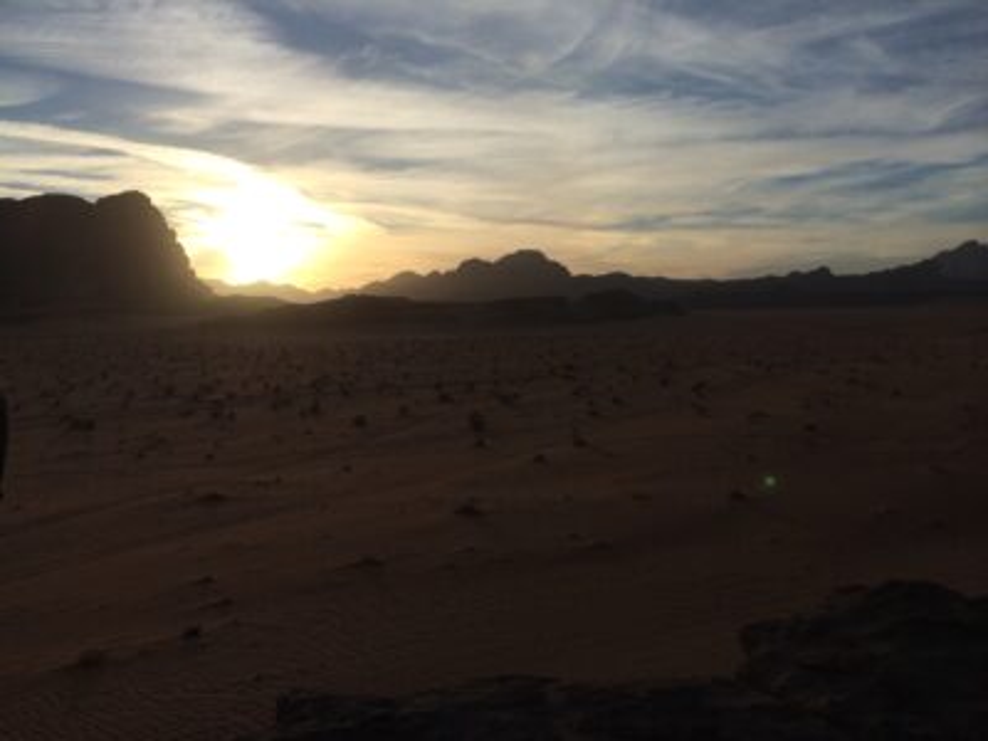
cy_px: 370
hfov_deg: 60.0
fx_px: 856
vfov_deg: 46.8
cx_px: 494
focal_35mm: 30
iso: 32
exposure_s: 1/3425
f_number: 2.2
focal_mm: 4.12
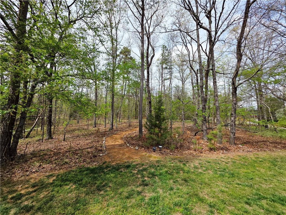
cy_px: 108
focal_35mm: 13
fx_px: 107
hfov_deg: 106.2
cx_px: 143
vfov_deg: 89.9
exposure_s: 1/1667
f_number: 1.9
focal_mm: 2.2
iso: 40
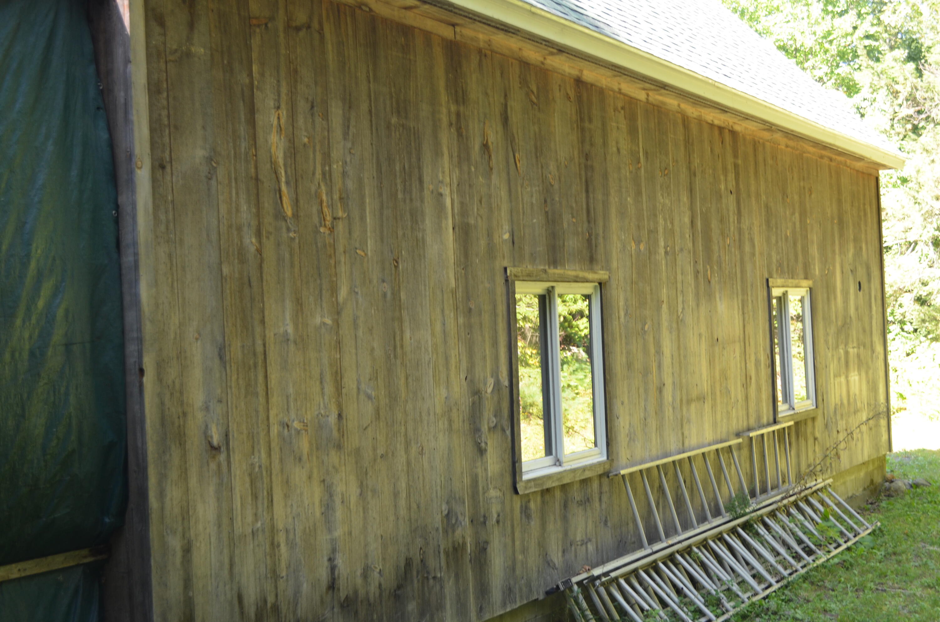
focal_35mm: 48
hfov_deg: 41.2
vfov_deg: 28.0
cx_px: 470
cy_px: 311
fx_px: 1251
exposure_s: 1/80
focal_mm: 32
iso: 400
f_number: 4.8
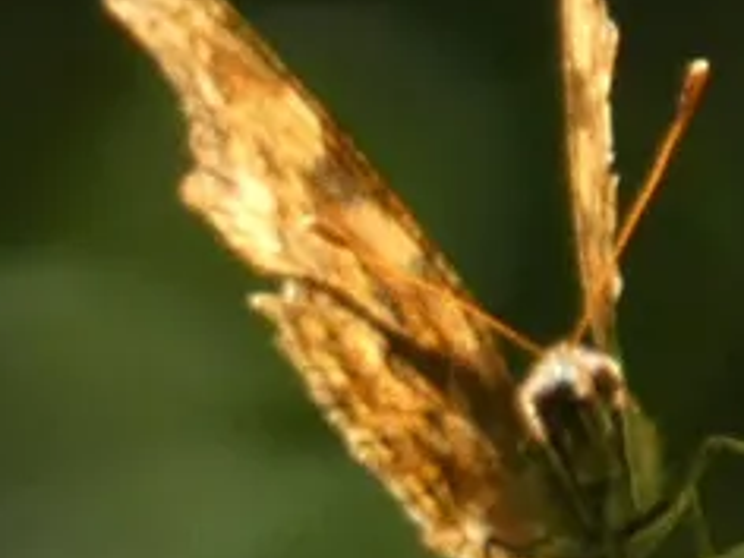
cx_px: 467
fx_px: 31960
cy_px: 391
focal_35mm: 1487
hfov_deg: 1.3
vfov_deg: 1.0
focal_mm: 98.3
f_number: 5.6
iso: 200
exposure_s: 1/100
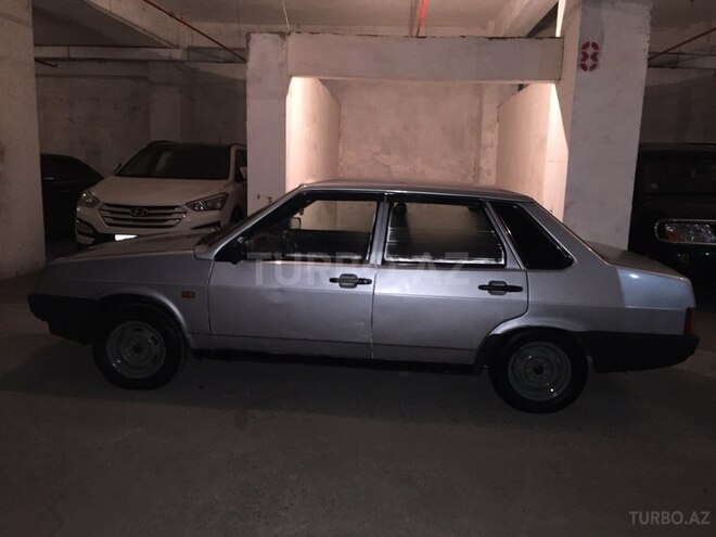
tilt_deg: -9.9
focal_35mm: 29
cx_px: 358
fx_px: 600
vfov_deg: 48.2
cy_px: 268
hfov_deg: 61.7
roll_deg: -2.1
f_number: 2.2
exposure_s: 1/17
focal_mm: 4.15
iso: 200
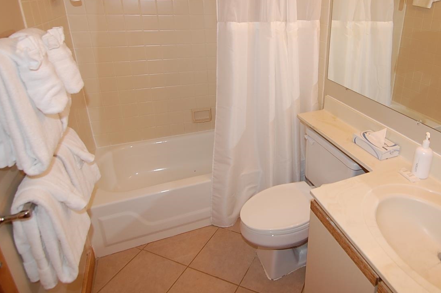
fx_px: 278
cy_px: 101
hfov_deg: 74.6
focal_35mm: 23
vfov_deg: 54.7
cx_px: 293
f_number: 4
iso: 400
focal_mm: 11
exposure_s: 1/60
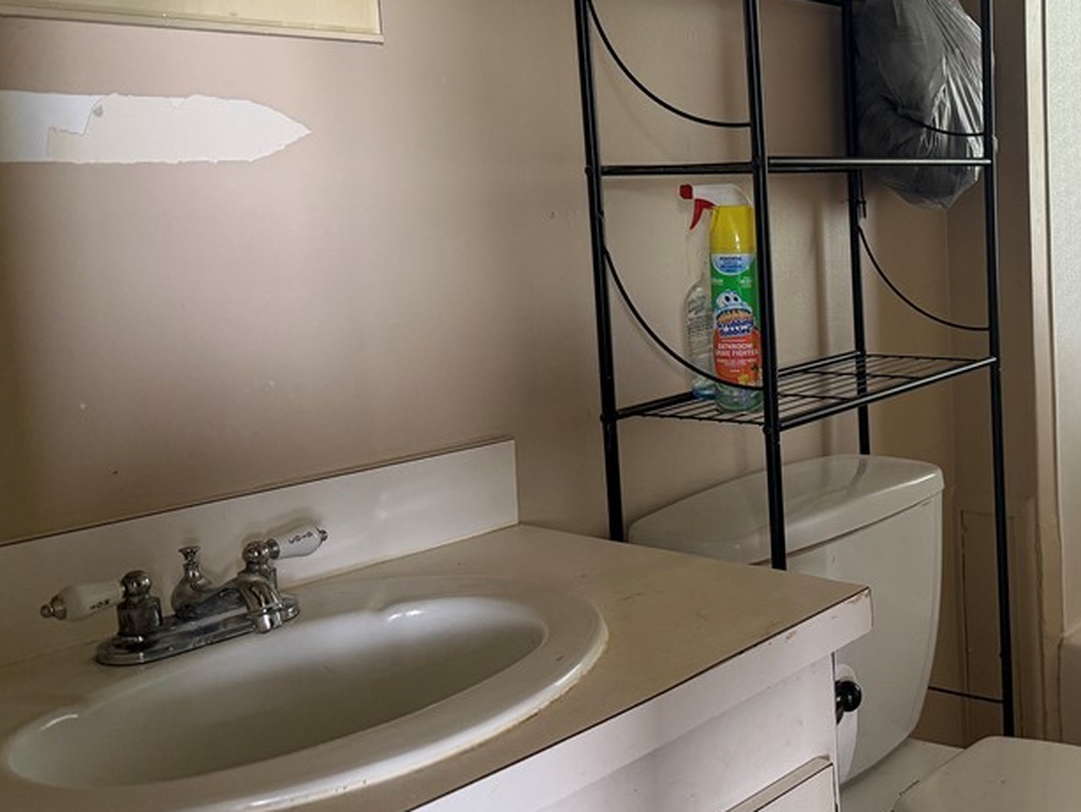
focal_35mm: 40
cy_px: 322
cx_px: 880
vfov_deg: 35.8
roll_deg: +3.2
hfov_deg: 44.3
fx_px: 1250
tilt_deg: -5.6
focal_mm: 6.76
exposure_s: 1/60
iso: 320
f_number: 1.78
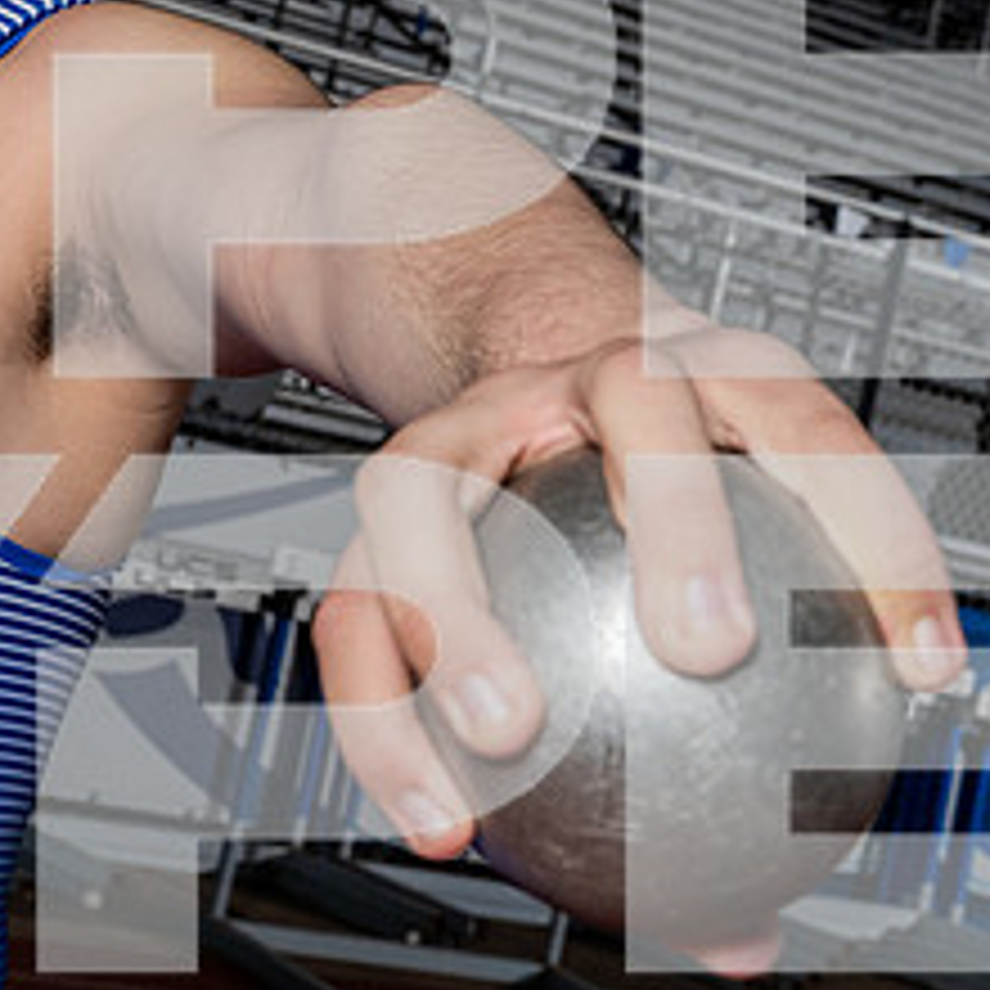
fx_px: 2880
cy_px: 120
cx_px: 17
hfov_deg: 19.0
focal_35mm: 89
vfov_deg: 19.2
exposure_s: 1/250
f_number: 7.1
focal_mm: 31
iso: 1250
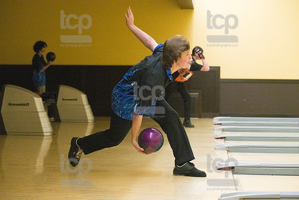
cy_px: 100
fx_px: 648
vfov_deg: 17.5
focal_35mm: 78
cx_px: 150
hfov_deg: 26.0
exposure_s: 1/1000
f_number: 4.5
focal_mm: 78
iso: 10000
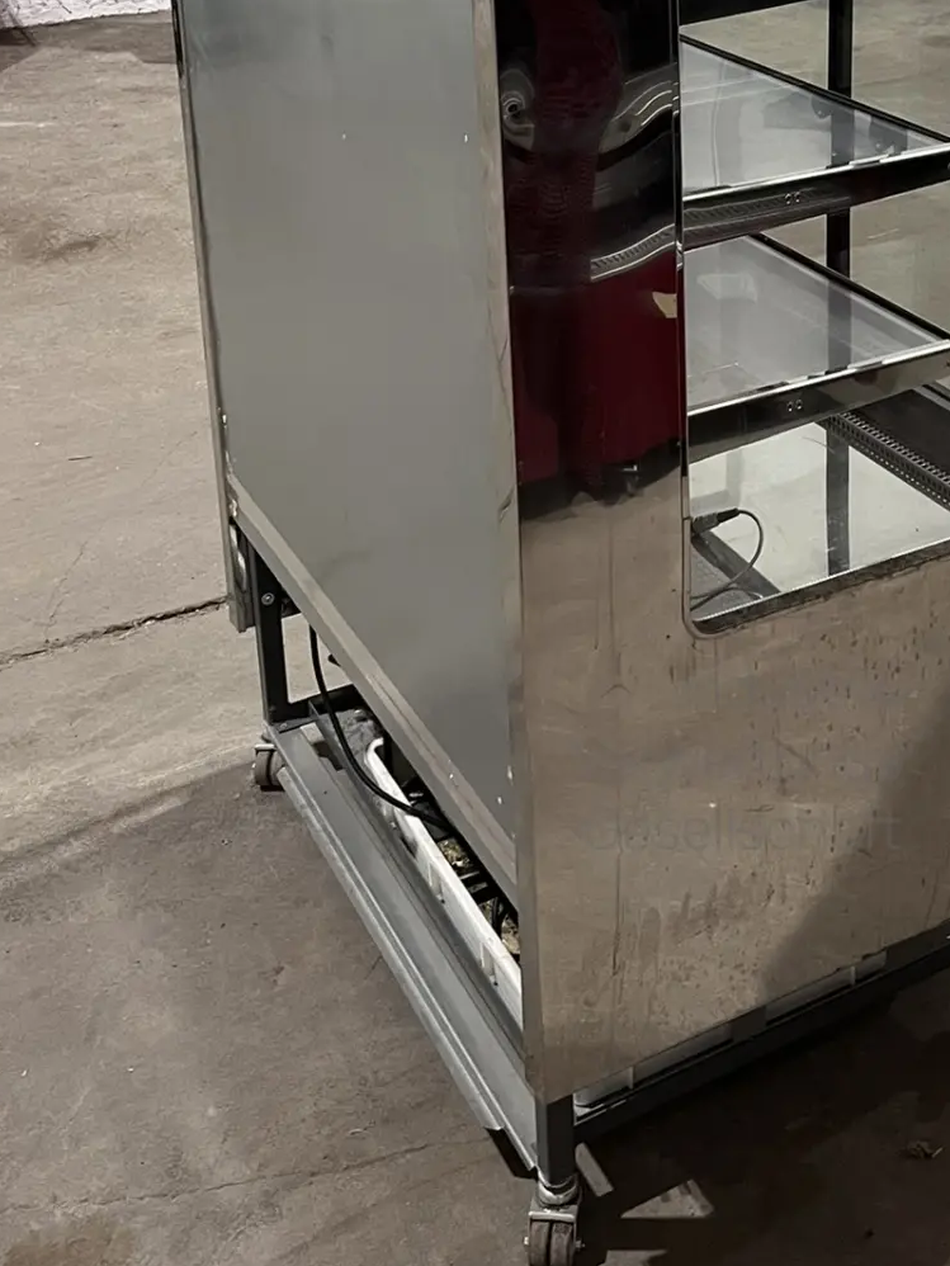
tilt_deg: -17.0
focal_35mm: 50
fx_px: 1829
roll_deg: +0.8
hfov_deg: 28.5
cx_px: 753
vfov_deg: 35.8
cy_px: 121
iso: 200
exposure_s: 1/50
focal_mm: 5.1
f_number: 1.6
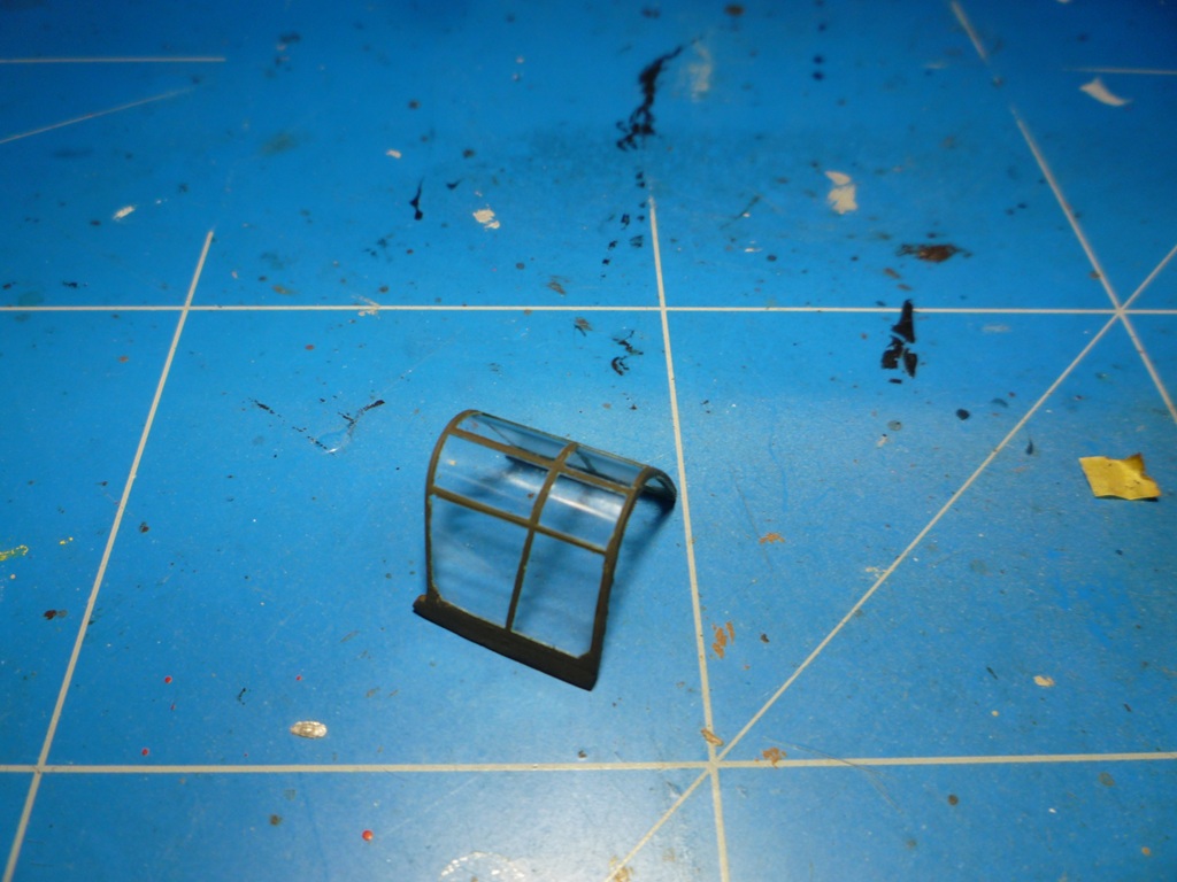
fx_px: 1020
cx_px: 588
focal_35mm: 30
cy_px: 441
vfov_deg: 46.8
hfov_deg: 60.0
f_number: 3.3
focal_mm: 5.2
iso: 100
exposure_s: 1/40
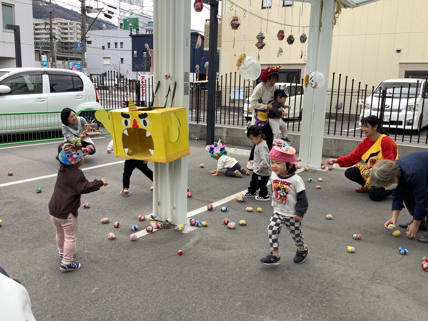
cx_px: 214
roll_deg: -1.5
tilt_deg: -11.6
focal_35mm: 31
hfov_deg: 58.4
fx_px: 383
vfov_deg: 45.4
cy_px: 160
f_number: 2.4
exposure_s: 1/196
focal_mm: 3.3
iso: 25
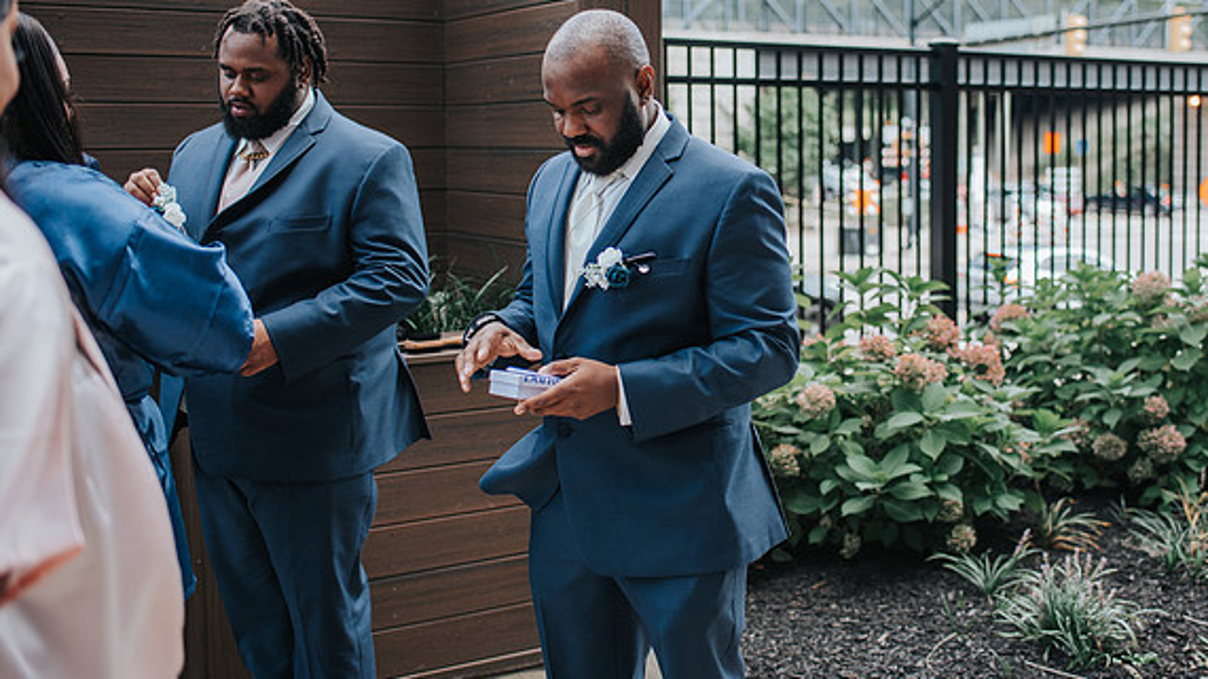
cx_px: 712
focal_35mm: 44
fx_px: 1409
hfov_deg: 46.2
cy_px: 231
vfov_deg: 27.0
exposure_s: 1/800
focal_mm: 35
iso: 320
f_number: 2.2
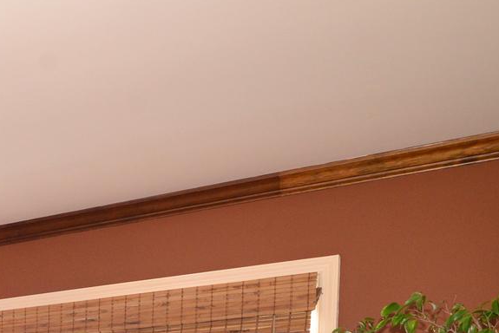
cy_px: 532
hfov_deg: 26.4
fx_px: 790
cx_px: -231
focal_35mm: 57
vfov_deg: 19.8
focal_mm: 16
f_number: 6.3
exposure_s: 1/80
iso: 1000
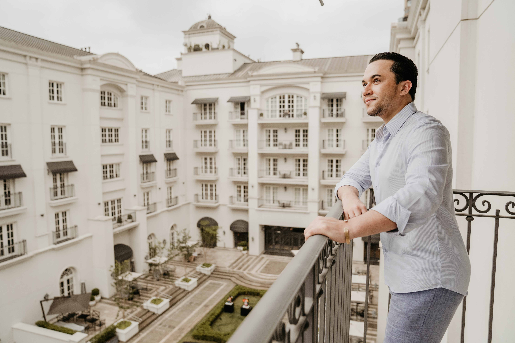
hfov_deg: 73.7
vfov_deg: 53.1
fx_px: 343
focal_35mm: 24
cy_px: 172
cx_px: 258
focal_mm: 24
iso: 1600
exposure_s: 1/1250
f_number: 3.2
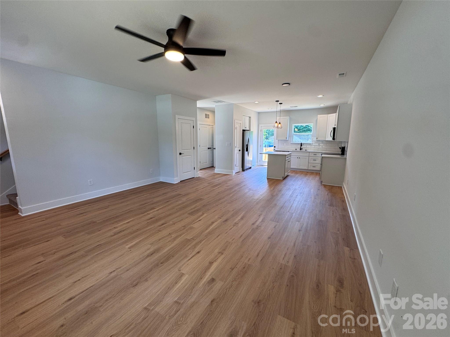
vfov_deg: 85.7
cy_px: 168
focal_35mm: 14
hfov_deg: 102.1
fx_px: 182
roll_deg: -0.6
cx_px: 225
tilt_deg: -10.1
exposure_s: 1/120
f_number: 2.2
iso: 100
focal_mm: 2.22
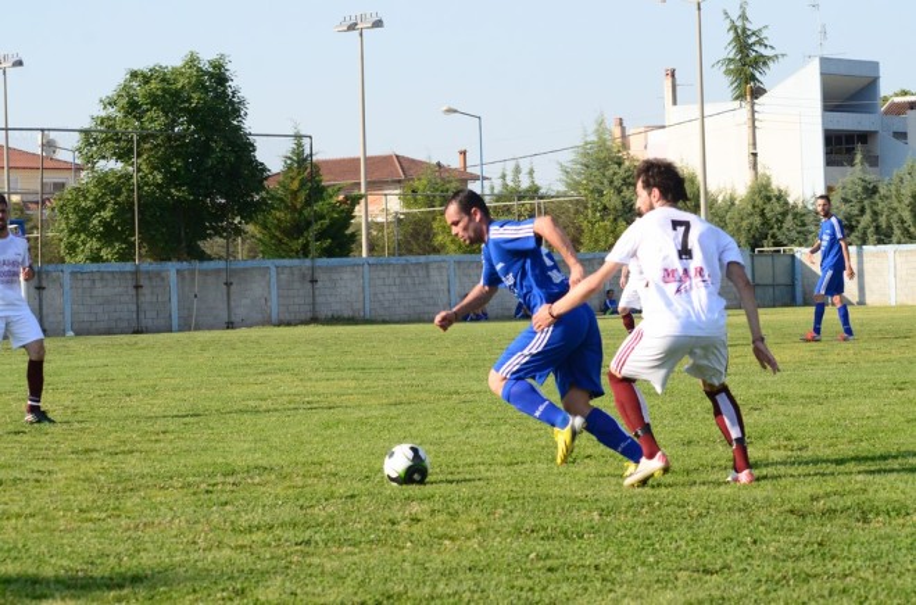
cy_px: 302
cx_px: 458
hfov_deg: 19.5
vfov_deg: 13.0
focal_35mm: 105
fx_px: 2664
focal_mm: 70
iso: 1600
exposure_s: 1/3200
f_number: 6.3
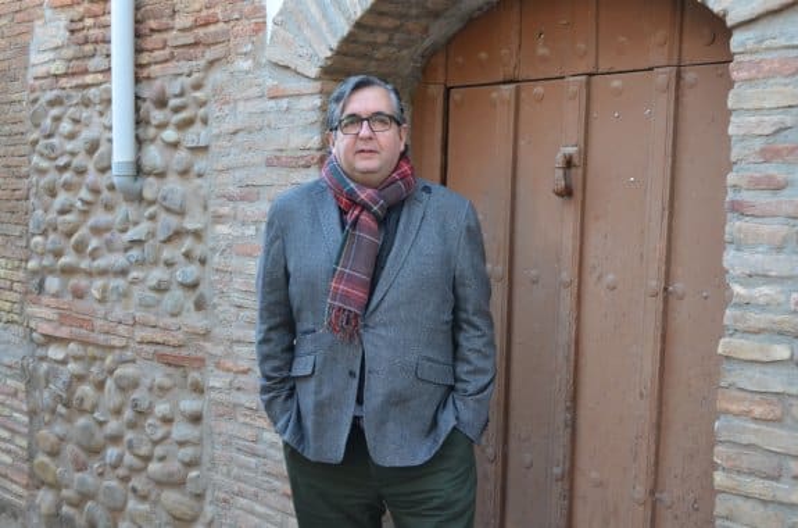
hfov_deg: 41.2
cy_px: 264
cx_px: 399
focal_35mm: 48
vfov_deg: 27.9
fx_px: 1061
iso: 800
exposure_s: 1/60
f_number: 4.8
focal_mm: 32
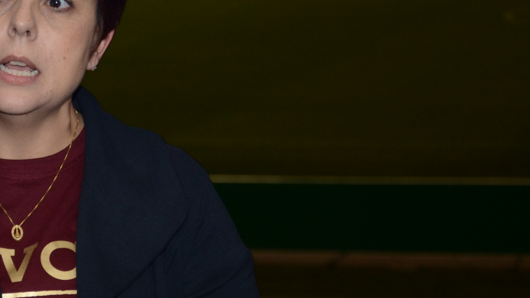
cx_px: 43
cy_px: 183
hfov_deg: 9.3
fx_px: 3246
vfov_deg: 5.3
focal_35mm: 231
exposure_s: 1/80
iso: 800
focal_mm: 70
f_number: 5.3
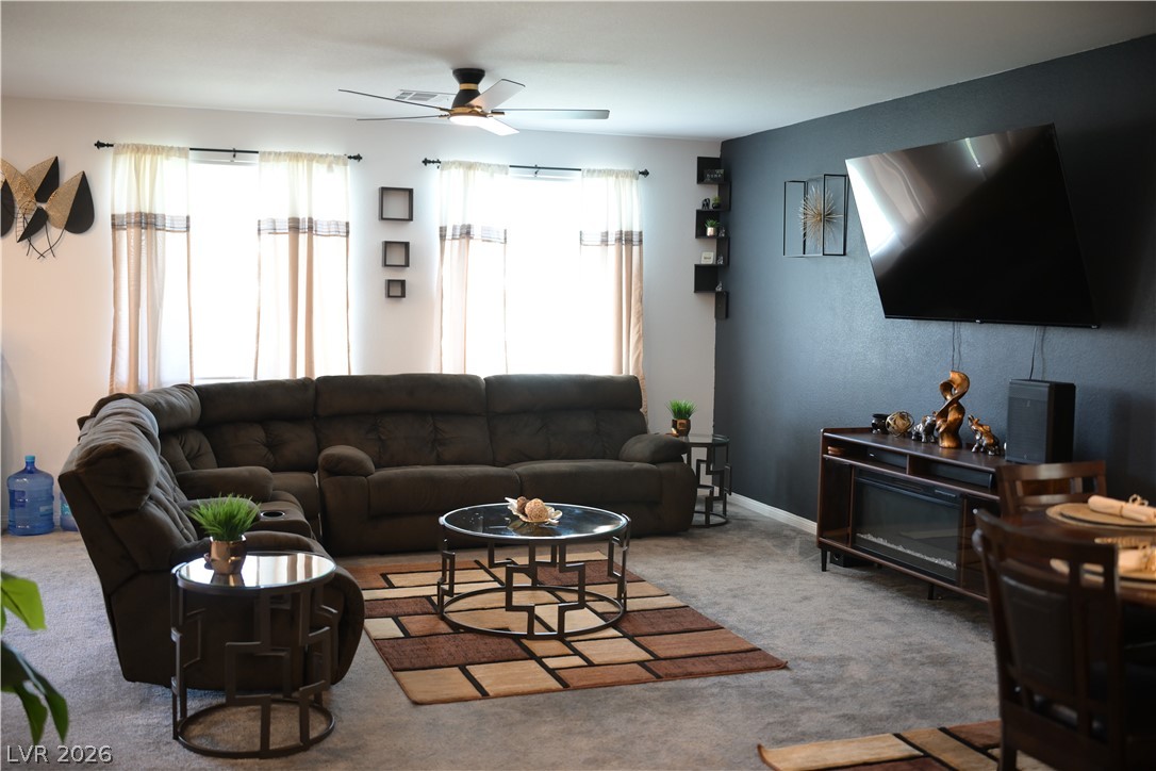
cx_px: 578
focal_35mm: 36
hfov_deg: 53.1
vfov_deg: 36.9
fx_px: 1156
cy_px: 386
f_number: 2
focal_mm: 36
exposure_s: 1/160
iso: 1250
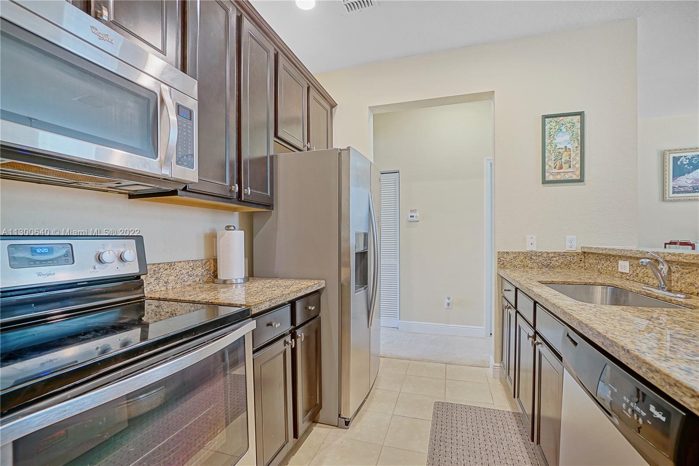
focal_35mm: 15
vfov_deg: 77.3
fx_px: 291
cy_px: 233
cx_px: 350
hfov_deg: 100.4
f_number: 5.6
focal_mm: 10
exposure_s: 1/4
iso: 200
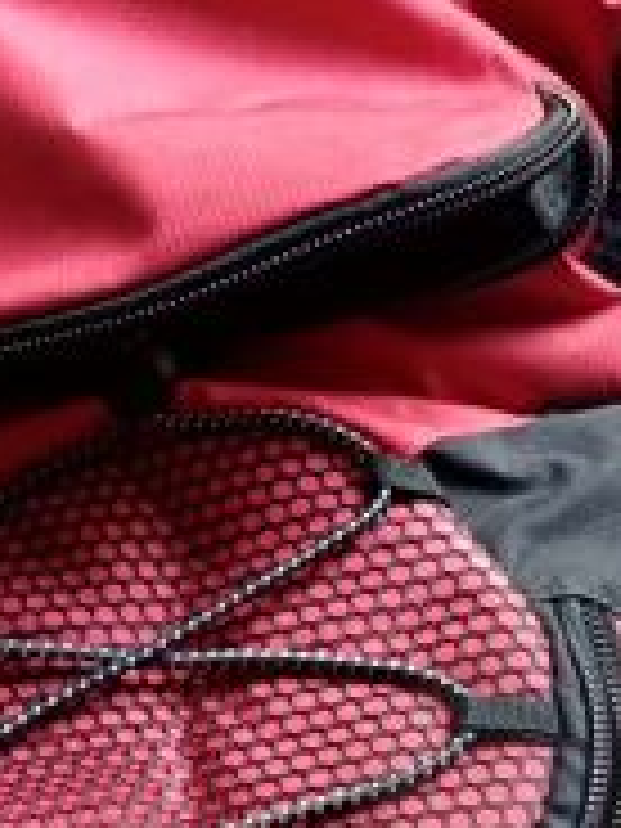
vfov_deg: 19.7
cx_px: 261
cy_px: 972
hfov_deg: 15.7
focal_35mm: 94
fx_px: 2248
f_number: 1.8
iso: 200
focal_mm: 3.98
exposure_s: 1/33.3
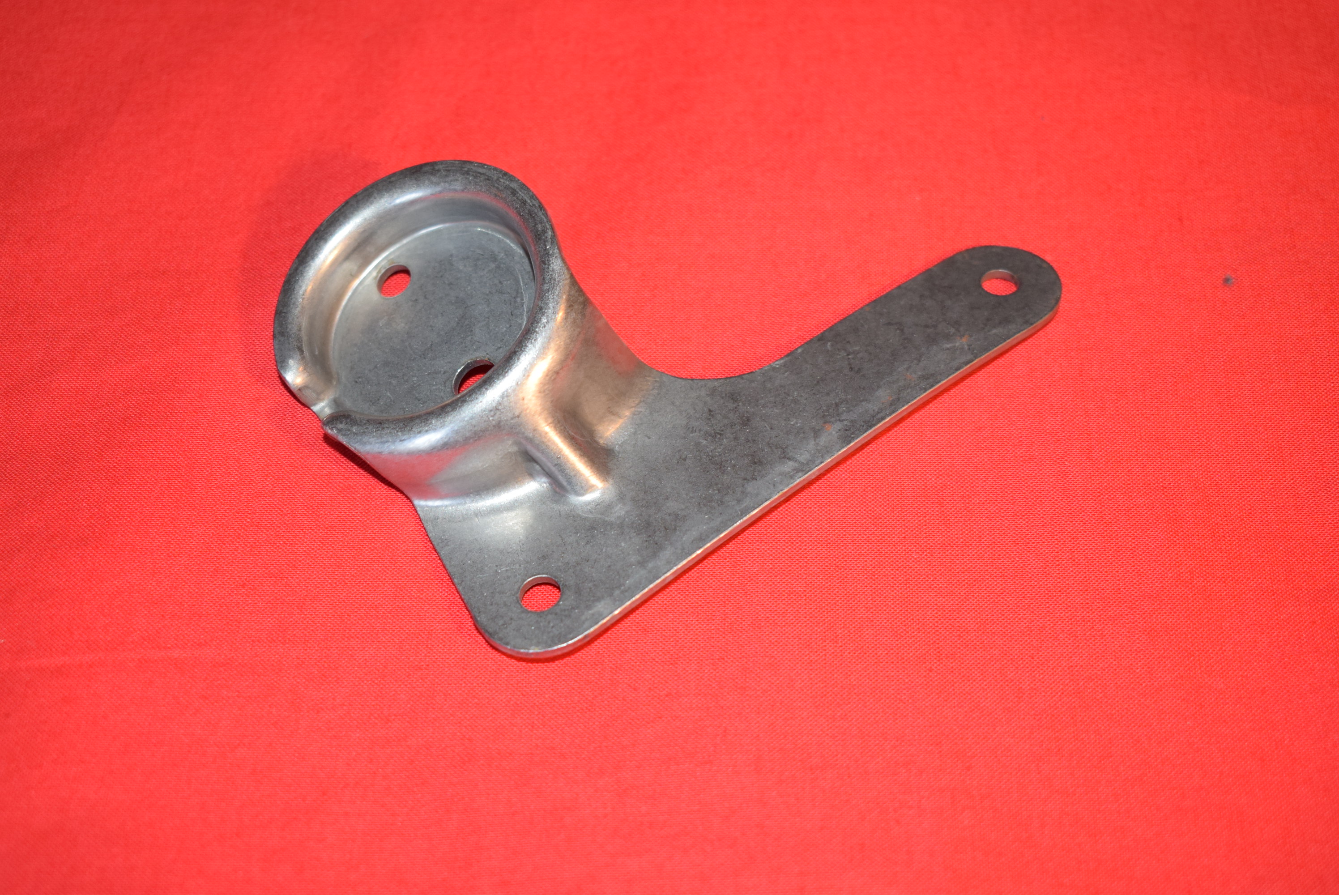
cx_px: 670
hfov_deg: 37.8
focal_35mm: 52
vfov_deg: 25.8
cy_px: 448
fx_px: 1954
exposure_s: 1/30
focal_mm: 35
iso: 800
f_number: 5
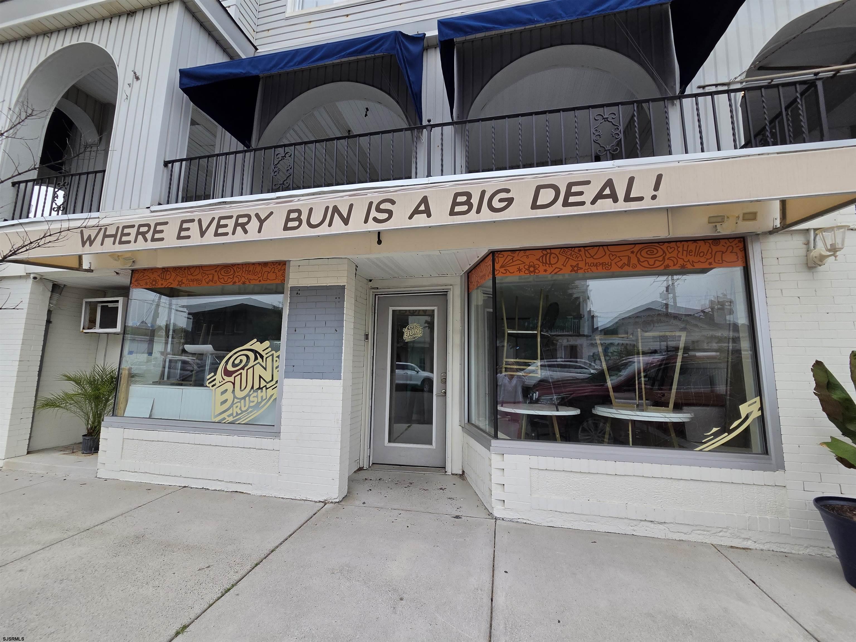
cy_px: 321
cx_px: 428
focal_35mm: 13
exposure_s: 1/2216
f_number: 2.2
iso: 100
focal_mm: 2.2
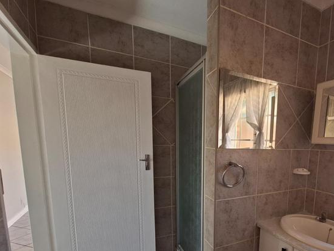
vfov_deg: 66.4
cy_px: 173
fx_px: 183
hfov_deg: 81.7
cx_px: 223
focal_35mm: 19
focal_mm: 1.74
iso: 50
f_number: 2.2
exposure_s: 1/50
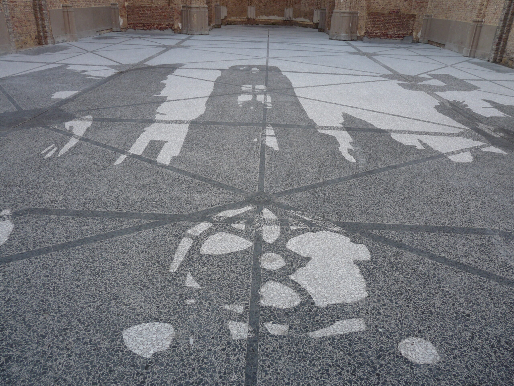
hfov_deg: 65.3
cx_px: 257
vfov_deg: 51.4
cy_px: 193
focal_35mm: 27
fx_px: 401
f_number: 2.8
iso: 100
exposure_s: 1/100
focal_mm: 4.8
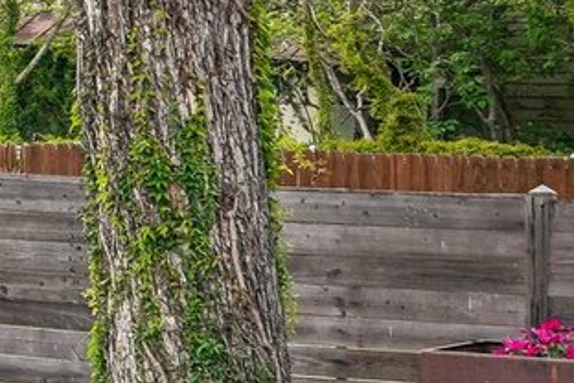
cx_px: -806
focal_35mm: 182
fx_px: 2902
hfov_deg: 9.9
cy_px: 17
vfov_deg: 7.5
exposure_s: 1/250
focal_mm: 35
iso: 100
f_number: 8
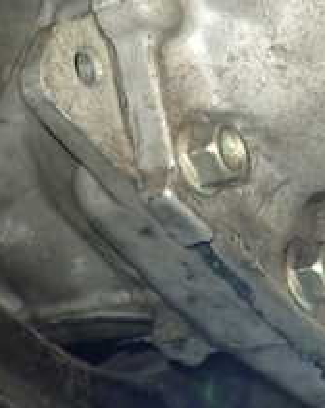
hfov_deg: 18.4
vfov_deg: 22.4
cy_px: 33
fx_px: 1000
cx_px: 233
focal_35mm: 83
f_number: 2.3
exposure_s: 1/30
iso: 640
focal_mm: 5.4
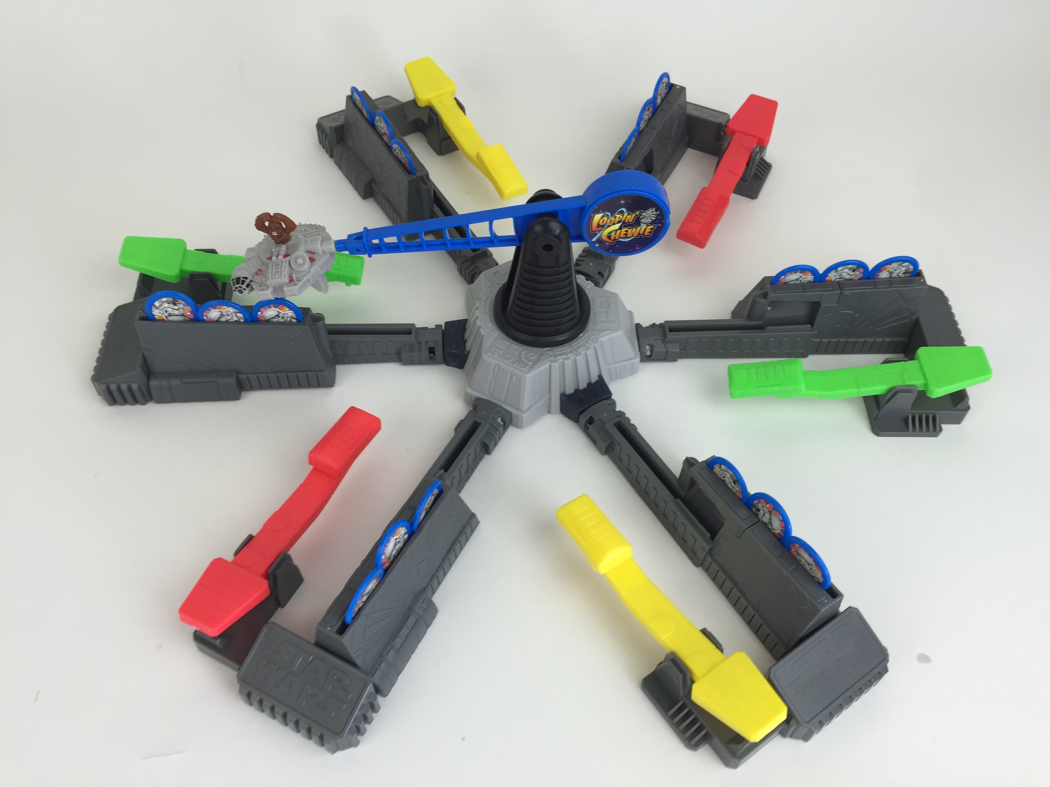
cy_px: 394
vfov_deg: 48.2
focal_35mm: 29
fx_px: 880
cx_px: 525
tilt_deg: -53.1
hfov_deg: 61.7
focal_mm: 4.15
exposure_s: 1/50
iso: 40
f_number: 2.2
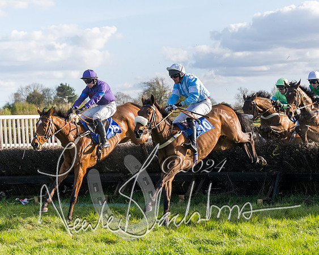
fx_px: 1268
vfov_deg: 11.5
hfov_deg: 14.3
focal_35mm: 134
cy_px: 130
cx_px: 234
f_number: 4
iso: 400
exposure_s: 1/1600
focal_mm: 70
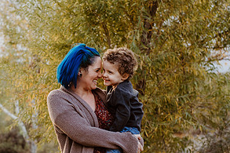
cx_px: 49
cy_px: 94
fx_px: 632
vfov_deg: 13.8
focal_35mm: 99
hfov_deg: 20.4
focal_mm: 50
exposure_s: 1/500
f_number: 3.2
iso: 400
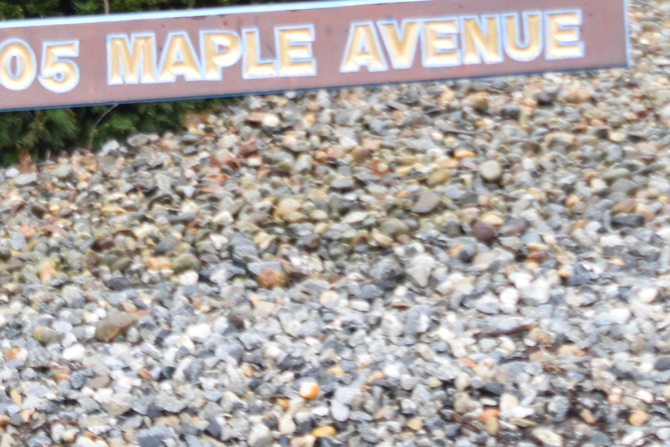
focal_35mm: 94
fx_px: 1759
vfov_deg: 13.9
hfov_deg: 21.5
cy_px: -156
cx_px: 242
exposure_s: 1/125
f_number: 5.6
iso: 400
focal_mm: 21
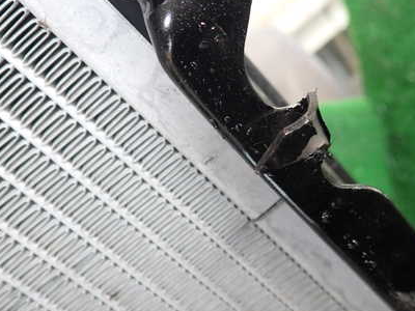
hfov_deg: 41.6
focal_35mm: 45
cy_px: 129
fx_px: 539
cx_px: 273
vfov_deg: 32.1
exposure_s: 1/50
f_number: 2.3
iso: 200
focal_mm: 5.4
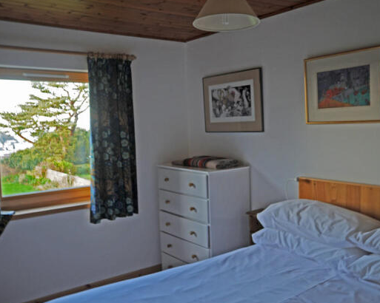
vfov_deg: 41.1
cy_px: 150
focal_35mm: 36
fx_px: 405
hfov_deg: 50.3
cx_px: 199
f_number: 5.6
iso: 200
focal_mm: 20
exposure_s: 1/10
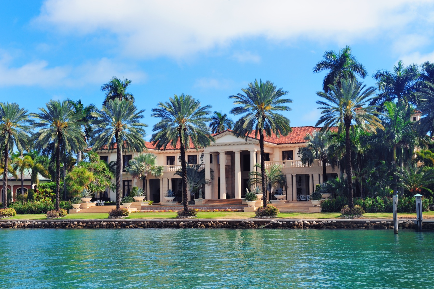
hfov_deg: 36.3
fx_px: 662
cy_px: 144
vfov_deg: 24.6
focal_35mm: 55
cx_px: 217
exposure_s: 1/125
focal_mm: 55
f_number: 13
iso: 200
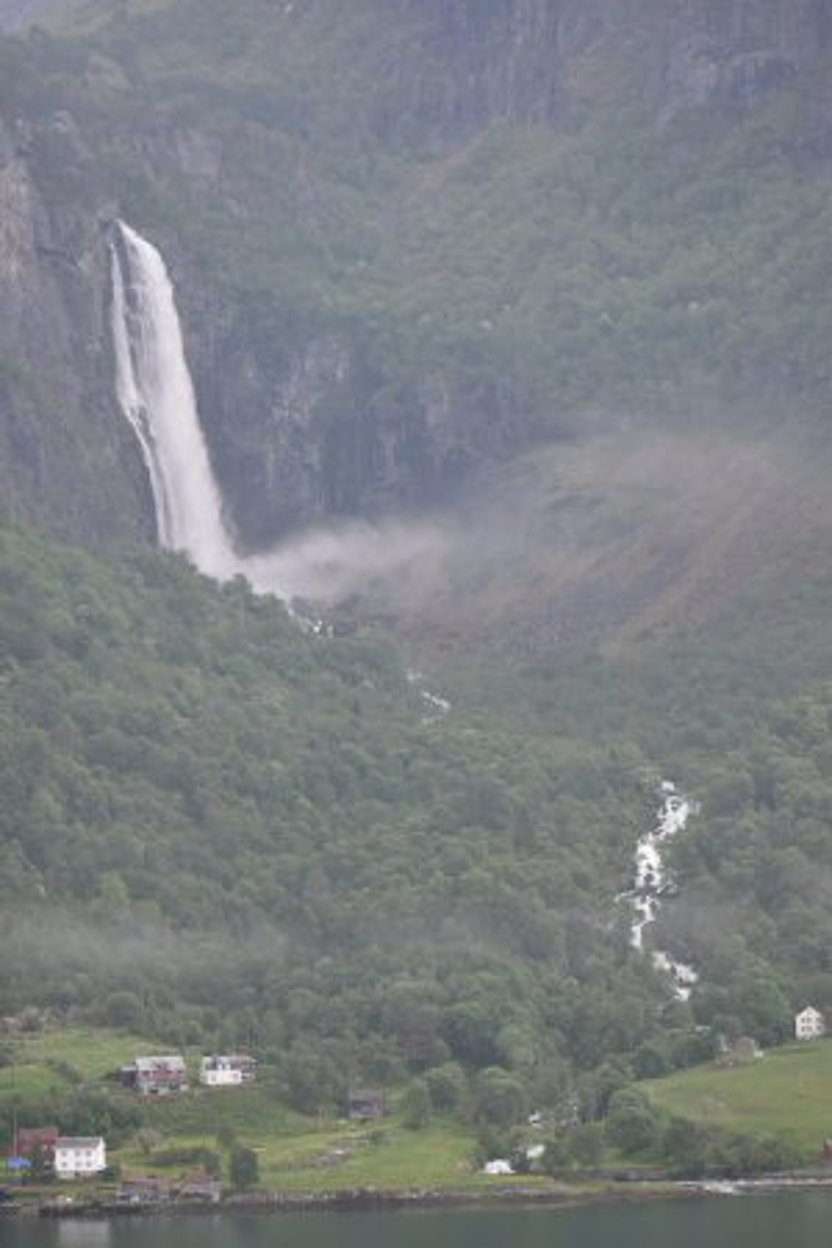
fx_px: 3640
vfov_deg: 19.5
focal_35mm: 105
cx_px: 416
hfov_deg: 13.0
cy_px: 624
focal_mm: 70
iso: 400
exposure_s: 1/125
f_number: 4.5
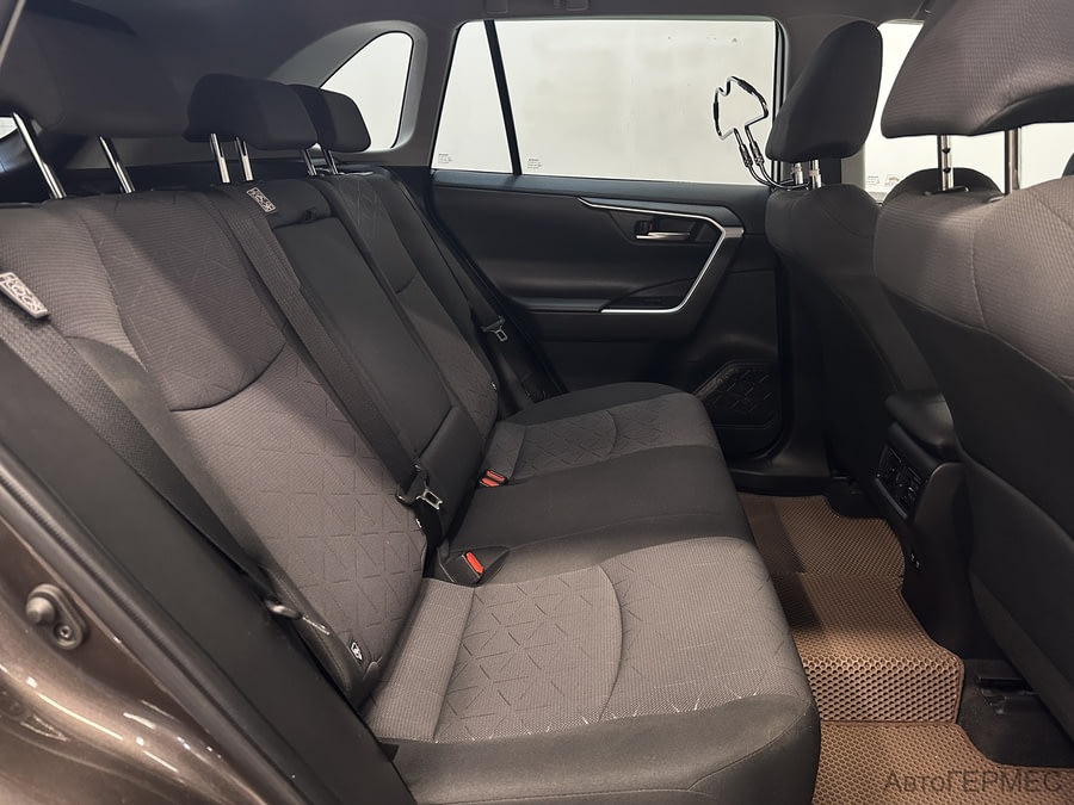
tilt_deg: -17.6
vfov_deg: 56.8
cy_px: 402
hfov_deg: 71.6
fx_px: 745
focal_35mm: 24
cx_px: 537
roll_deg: +1.2
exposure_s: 1/50
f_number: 1.78
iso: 400
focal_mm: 6.86
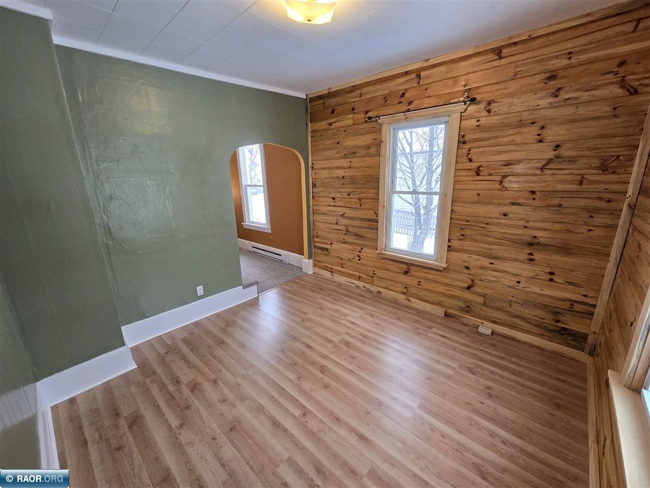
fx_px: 244
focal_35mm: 13
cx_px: 325
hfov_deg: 106.2
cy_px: 244
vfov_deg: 89.9
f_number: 2.2
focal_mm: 2.2
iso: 125
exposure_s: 1/60
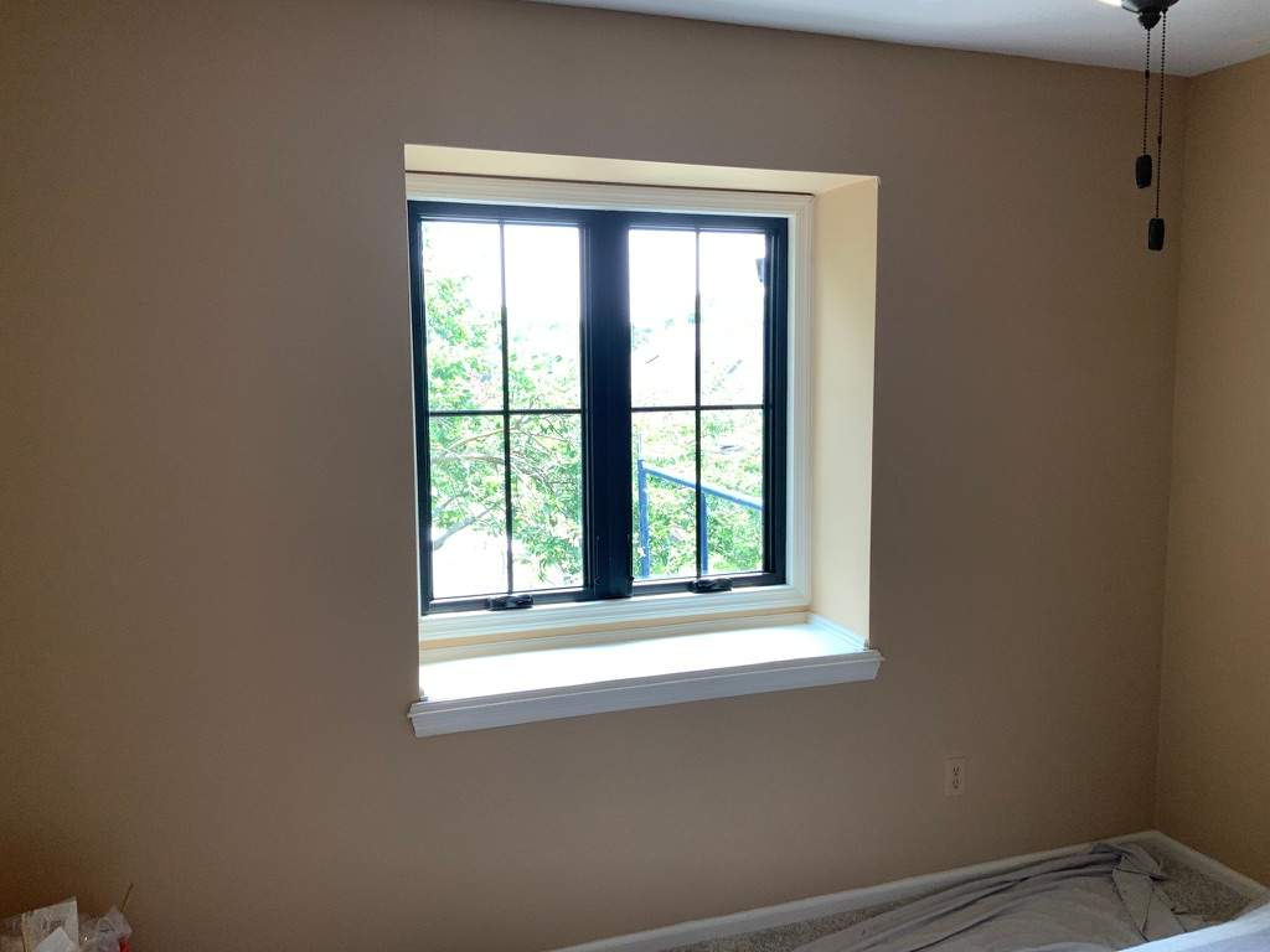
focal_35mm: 29
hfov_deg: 61.7
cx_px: 635
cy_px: 476
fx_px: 1064
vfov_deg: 48.2
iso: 40
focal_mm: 3
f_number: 1.8
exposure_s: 1/120
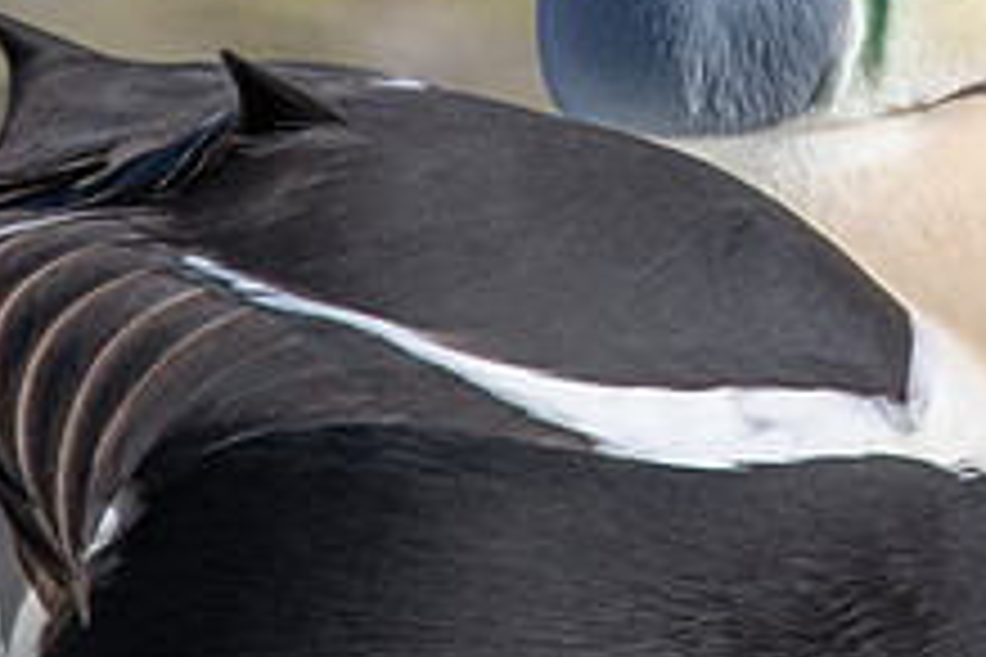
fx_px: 64414
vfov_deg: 0.6
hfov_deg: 0.9
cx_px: 826
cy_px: -224
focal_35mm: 2352
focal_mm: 600
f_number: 6.3
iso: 400
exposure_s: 1/2000
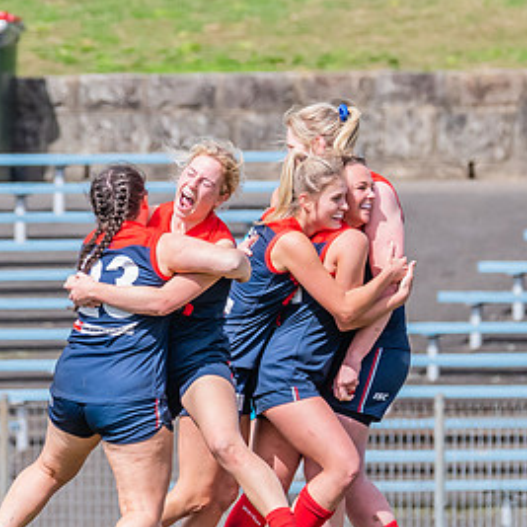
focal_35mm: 1354
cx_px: 308
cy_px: 345
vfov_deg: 1.3
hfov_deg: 1.3
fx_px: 23322
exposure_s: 1/1600
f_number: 9
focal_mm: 420
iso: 800
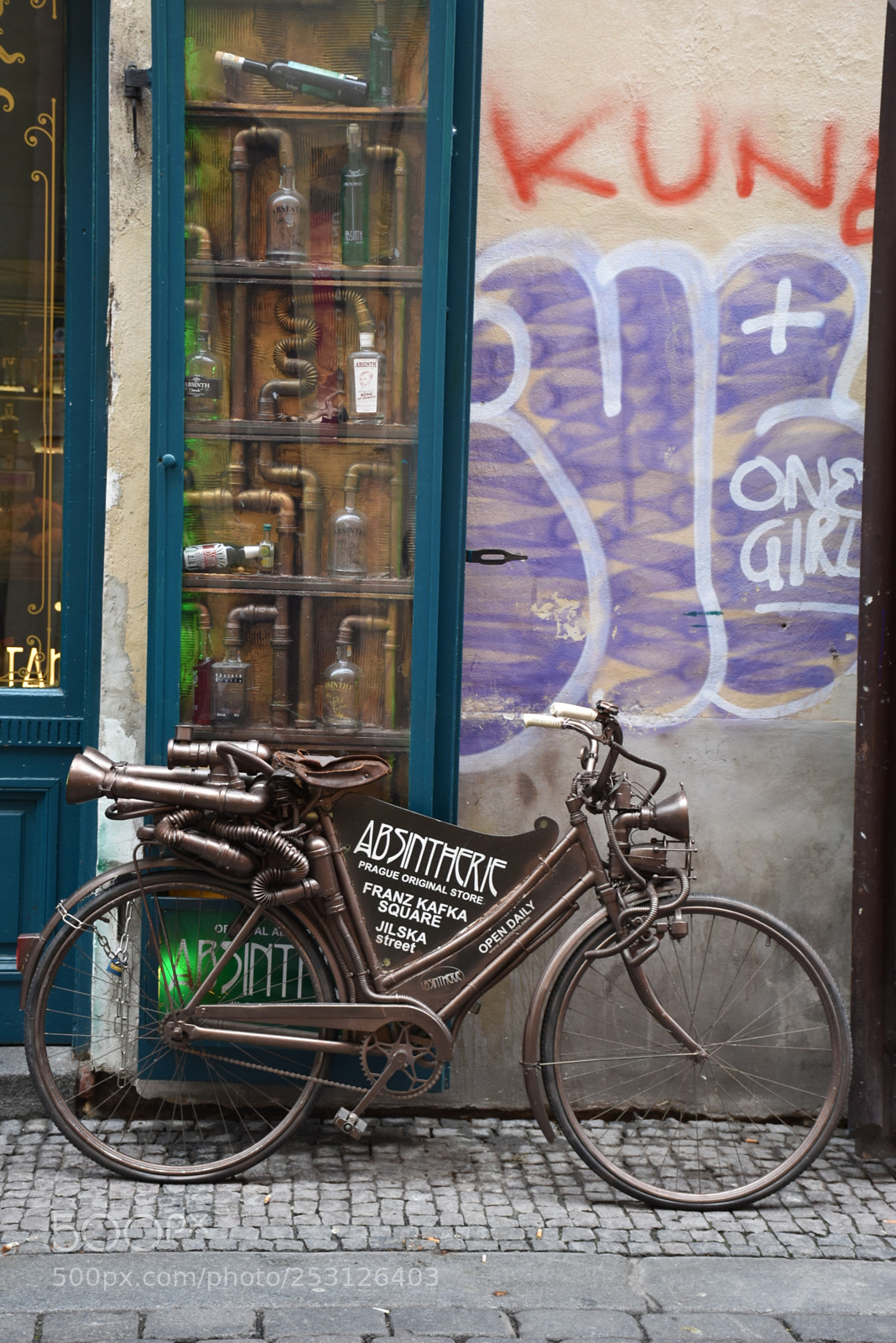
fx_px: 2238
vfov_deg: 33.4
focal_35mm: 60
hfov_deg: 22.6
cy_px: 672
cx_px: 448
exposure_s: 1/40
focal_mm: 40
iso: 400
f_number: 4.5
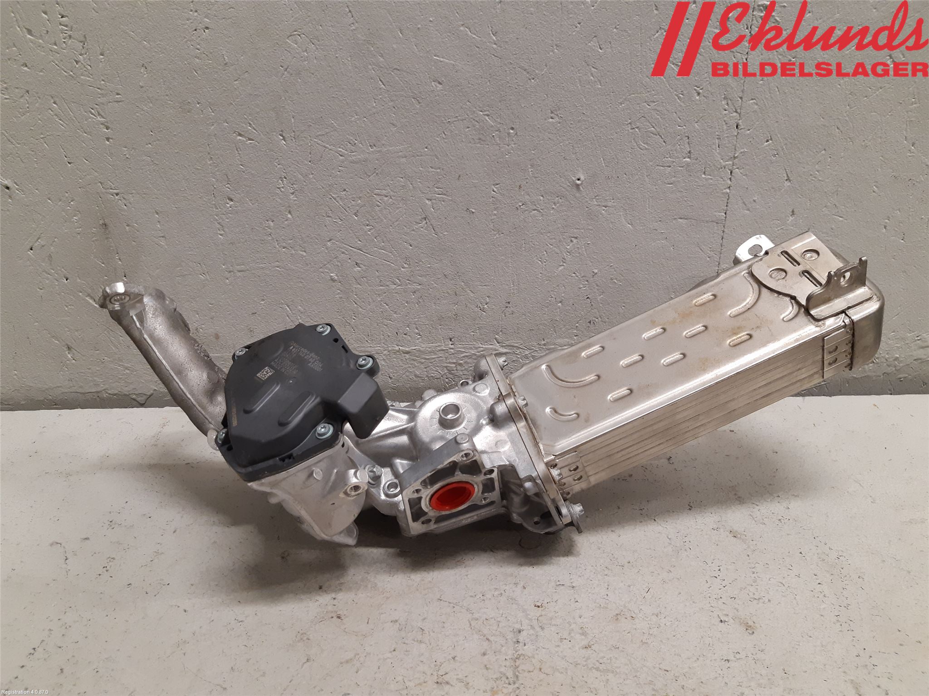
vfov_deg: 53.1
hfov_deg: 67.3
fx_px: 698
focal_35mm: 26
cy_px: 348
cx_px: 464
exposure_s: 1/50
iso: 160
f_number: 1.7
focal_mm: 3.93
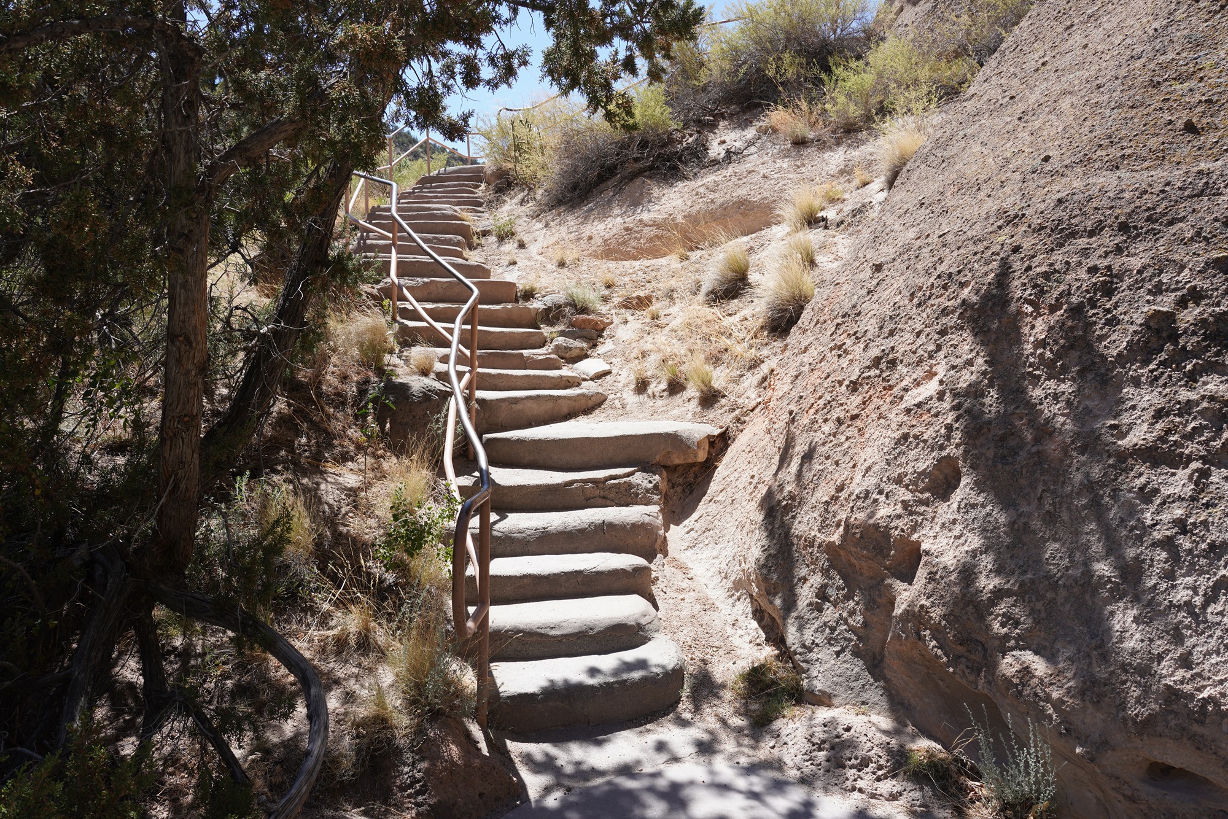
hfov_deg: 65.5
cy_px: 410
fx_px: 955
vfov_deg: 46.4
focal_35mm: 28
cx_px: 614
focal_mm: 28
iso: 100
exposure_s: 1/125
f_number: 9
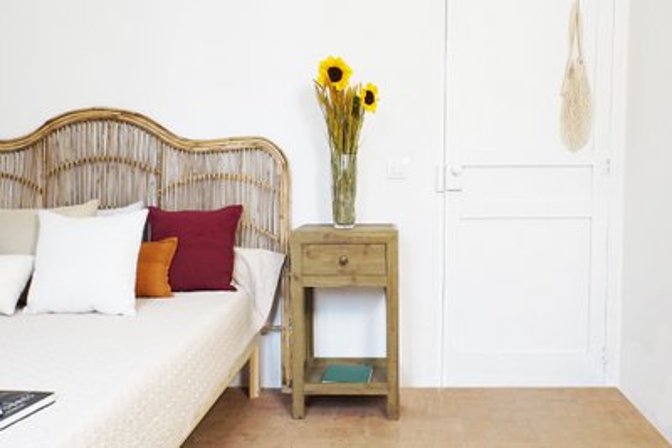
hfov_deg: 51.9
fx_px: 691
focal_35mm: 37
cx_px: 336
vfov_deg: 36.0
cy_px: 224
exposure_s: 1/50
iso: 1600
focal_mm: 25
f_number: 7.1
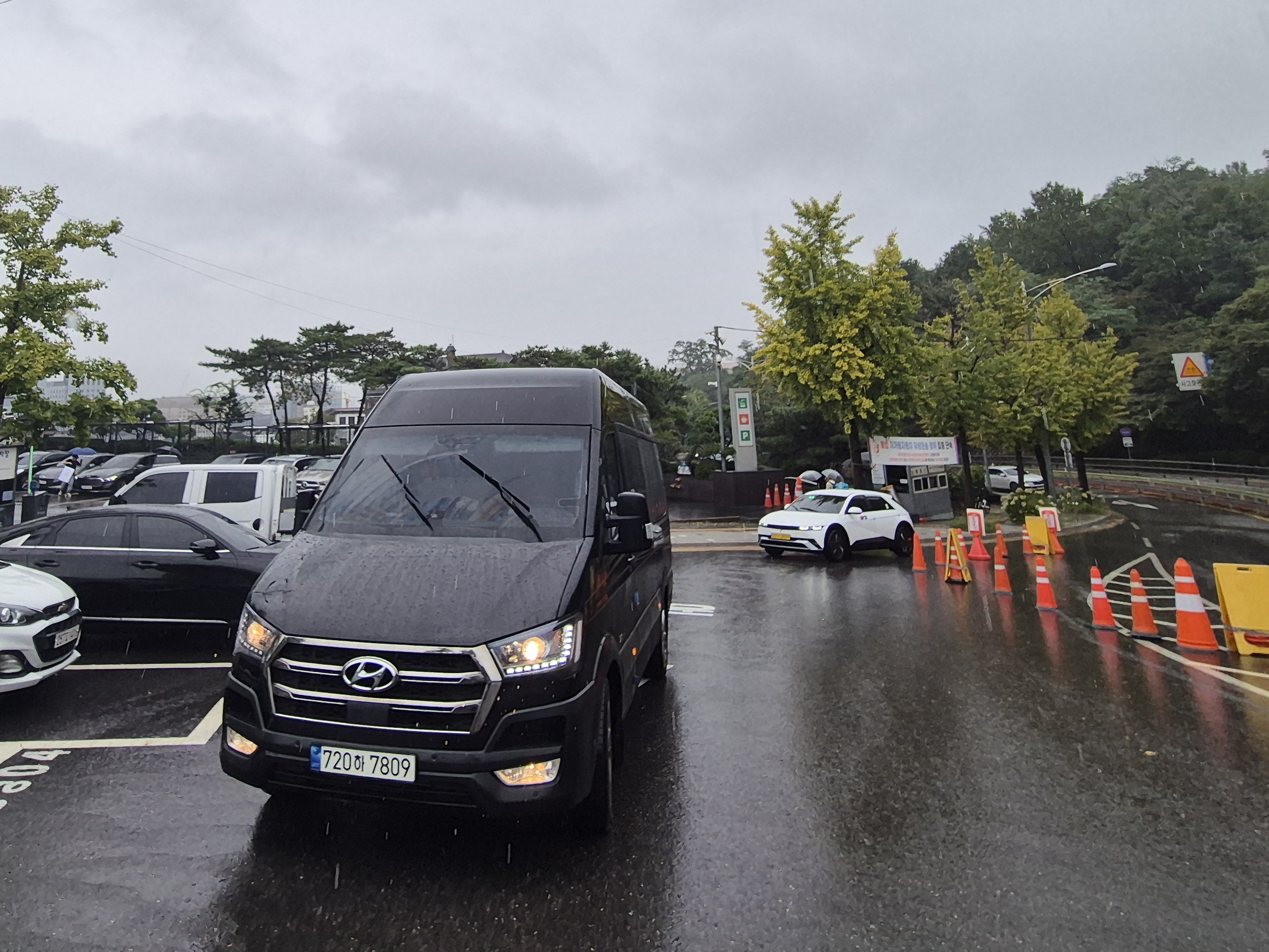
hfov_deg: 80.5
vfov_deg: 62.4
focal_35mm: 20
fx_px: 733
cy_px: 246
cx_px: 491
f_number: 2.2
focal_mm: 2.2
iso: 50
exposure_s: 1/676
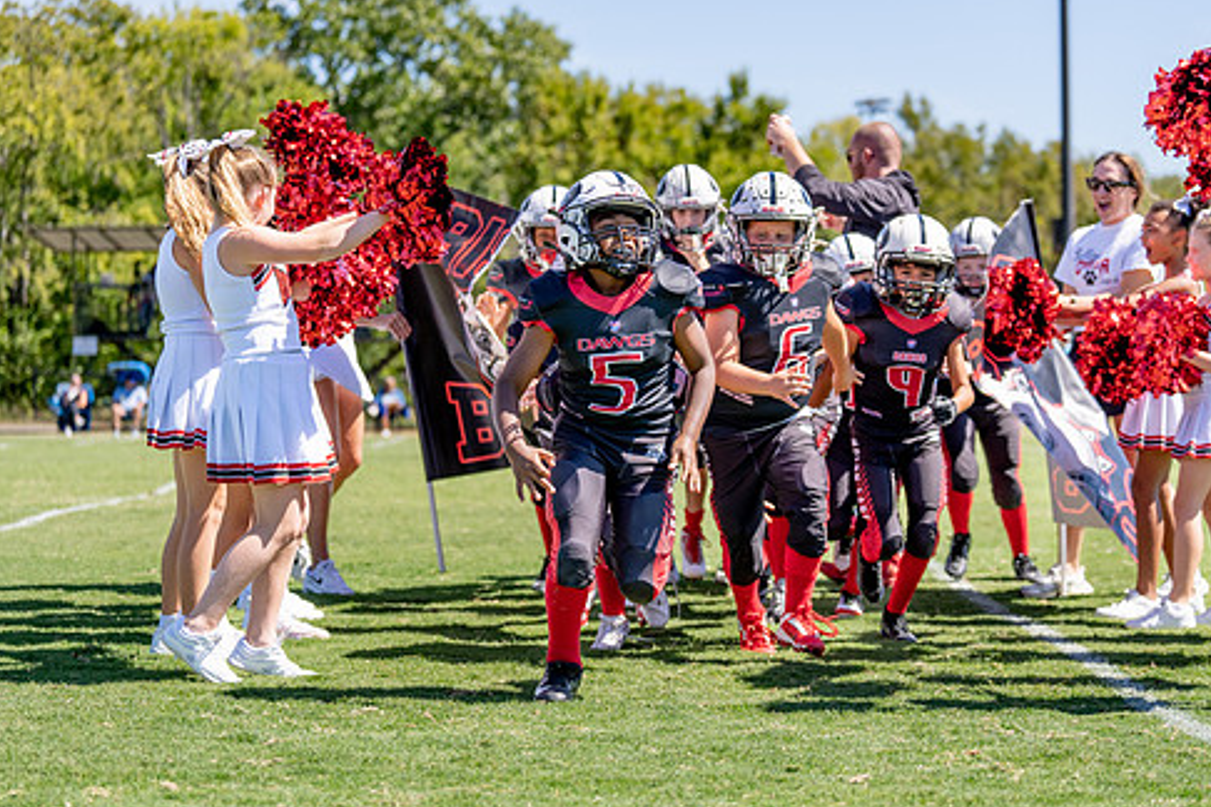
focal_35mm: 84
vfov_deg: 16.3
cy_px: 407
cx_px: 700
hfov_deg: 24.2
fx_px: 2825
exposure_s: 1/1250
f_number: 2.8
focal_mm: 70
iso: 100
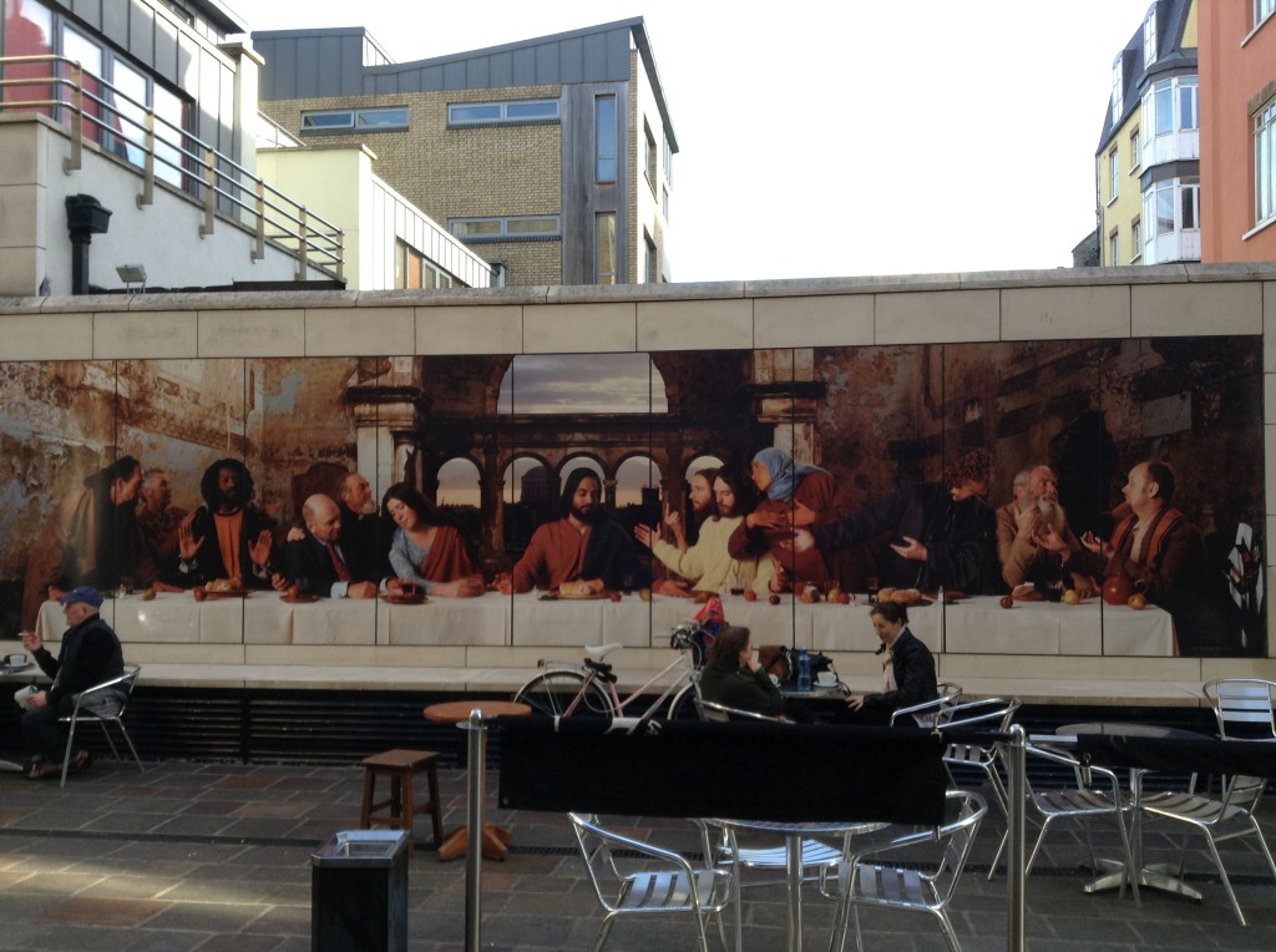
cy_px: 476
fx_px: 1214
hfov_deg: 55.4
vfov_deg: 42.8
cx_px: 638
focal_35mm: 33
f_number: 2.4
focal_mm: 3.3
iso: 32
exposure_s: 1/148
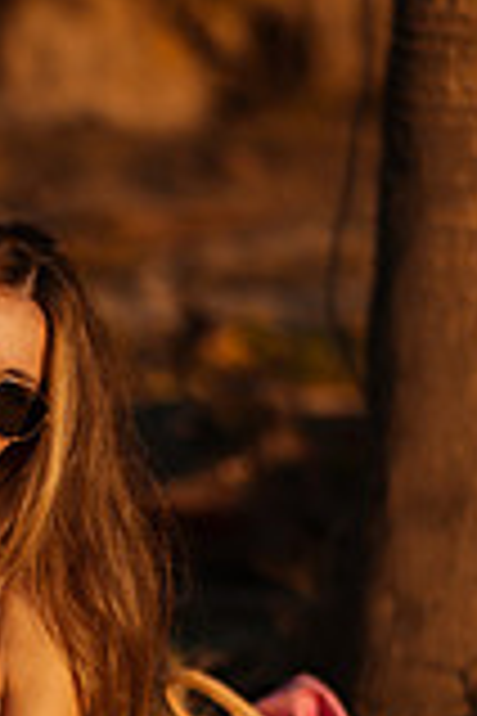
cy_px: 594
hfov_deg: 8.3
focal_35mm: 164
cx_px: -50
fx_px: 3259
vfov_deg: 12.5
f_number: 1.4
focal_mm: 58
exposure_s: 1/6400
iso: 100
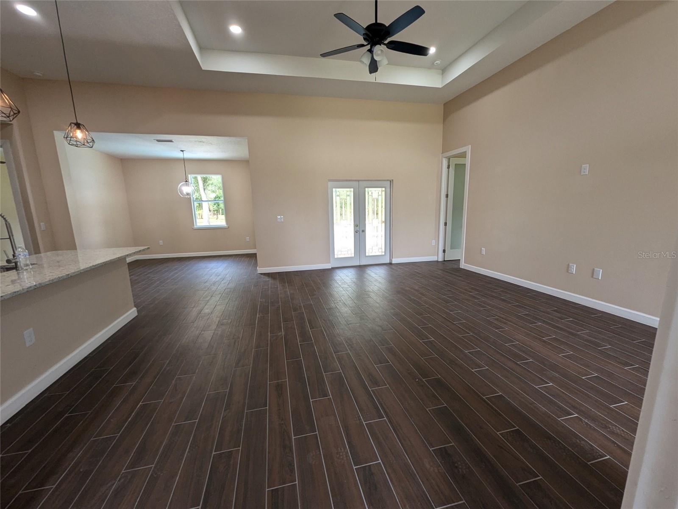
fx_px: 255
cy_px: 254
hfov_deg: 106.2
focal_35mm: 13
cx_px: 339
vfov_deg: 89.9
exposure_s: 1/120
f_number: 2.2
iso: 119
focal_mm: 1.95
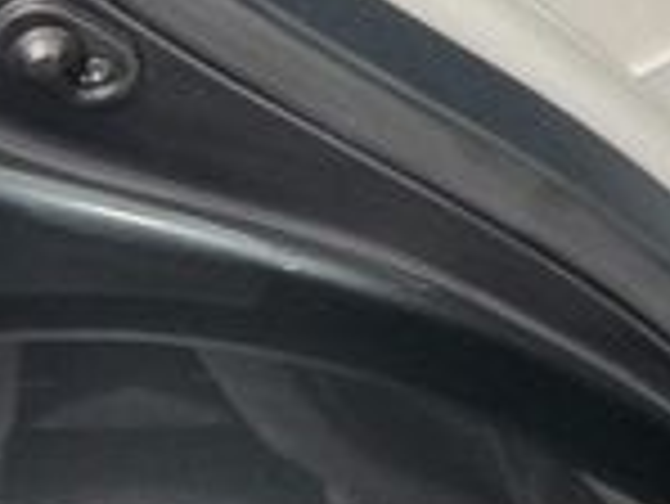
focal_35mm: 99
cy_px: -513
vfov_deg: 13.0
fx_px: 1918
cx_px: 823
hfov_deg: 18.7
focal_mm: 6.3
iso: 400
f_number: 1.7
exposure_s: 1/120
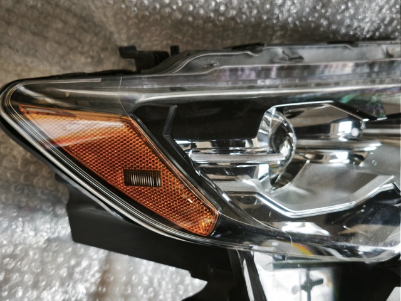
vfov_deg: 40.7
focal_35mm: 35
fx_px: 405
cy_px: 150
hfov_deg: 52.6
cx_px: 200
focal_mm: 5.35
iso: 250
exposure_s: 1/100
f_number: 1.7
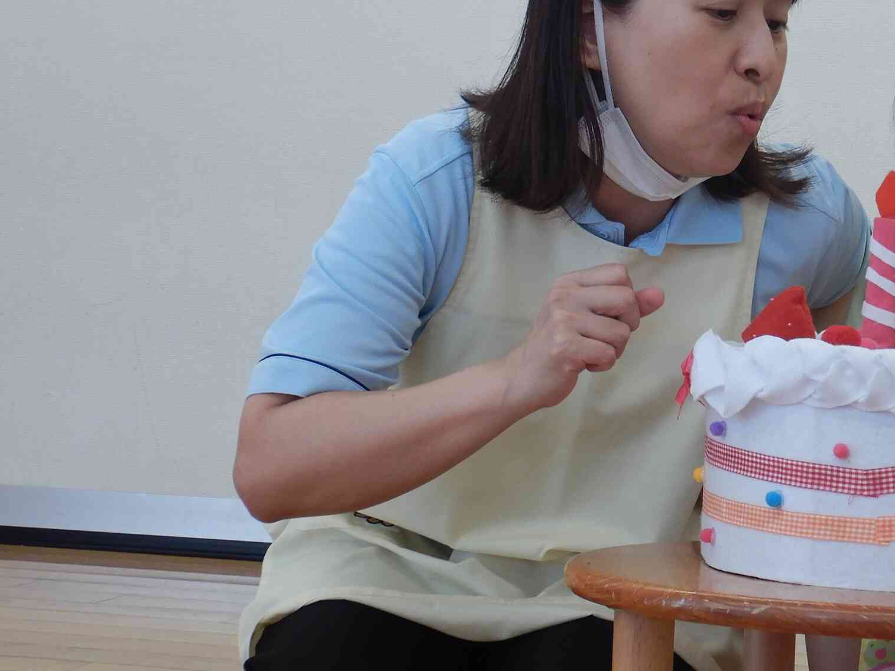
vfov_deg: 15.6
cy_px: 342
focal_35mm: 95
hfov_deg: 20.4
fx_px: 2456
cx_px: 734
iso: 125
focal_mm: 8.5
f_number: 4.3
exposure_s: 1/50
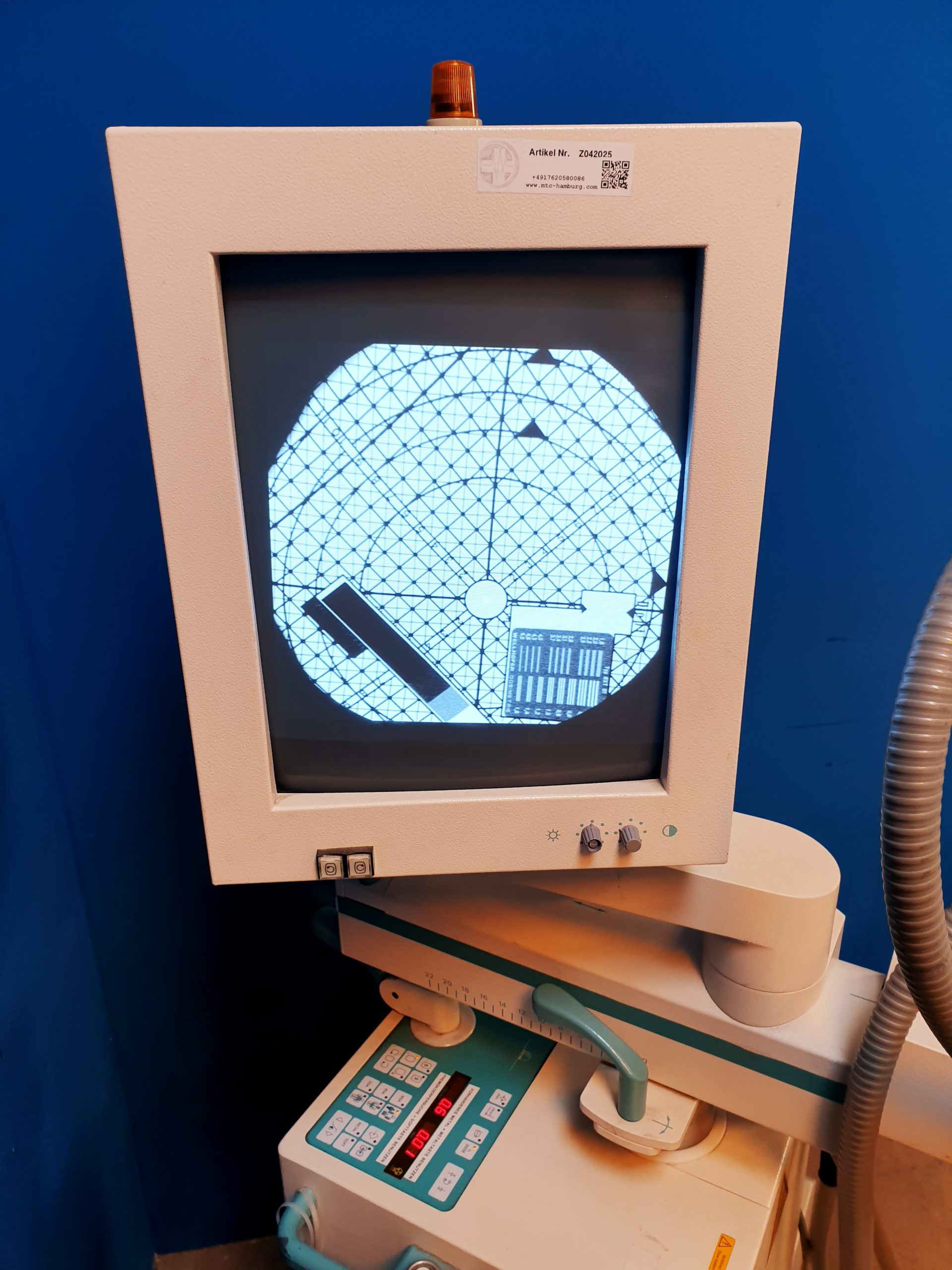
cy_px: 635
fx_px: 953
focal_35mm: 26
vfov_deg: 67.3
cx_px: 476
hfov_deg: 53.1
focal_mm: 4.3
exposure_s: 1/50
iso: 50
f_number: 2.4
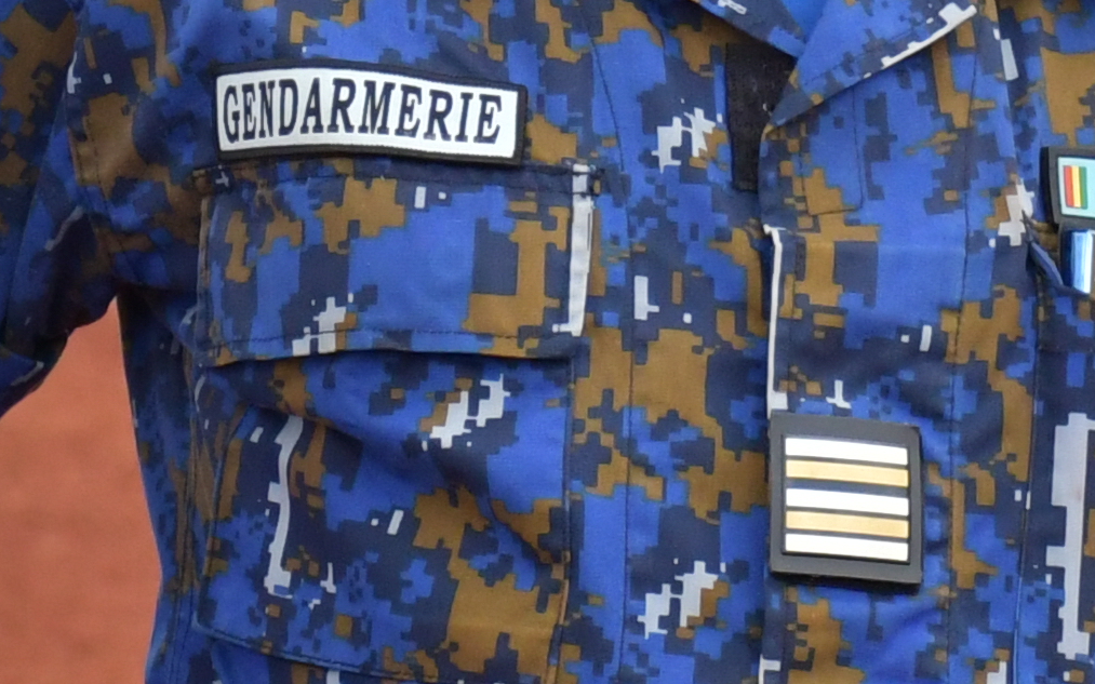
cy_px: -333
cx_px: 564
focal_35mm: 420
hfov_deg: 5.0
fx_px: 12533
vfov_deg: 3.1
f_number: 4.8
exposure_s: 1/2000
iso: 1000
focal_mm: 50
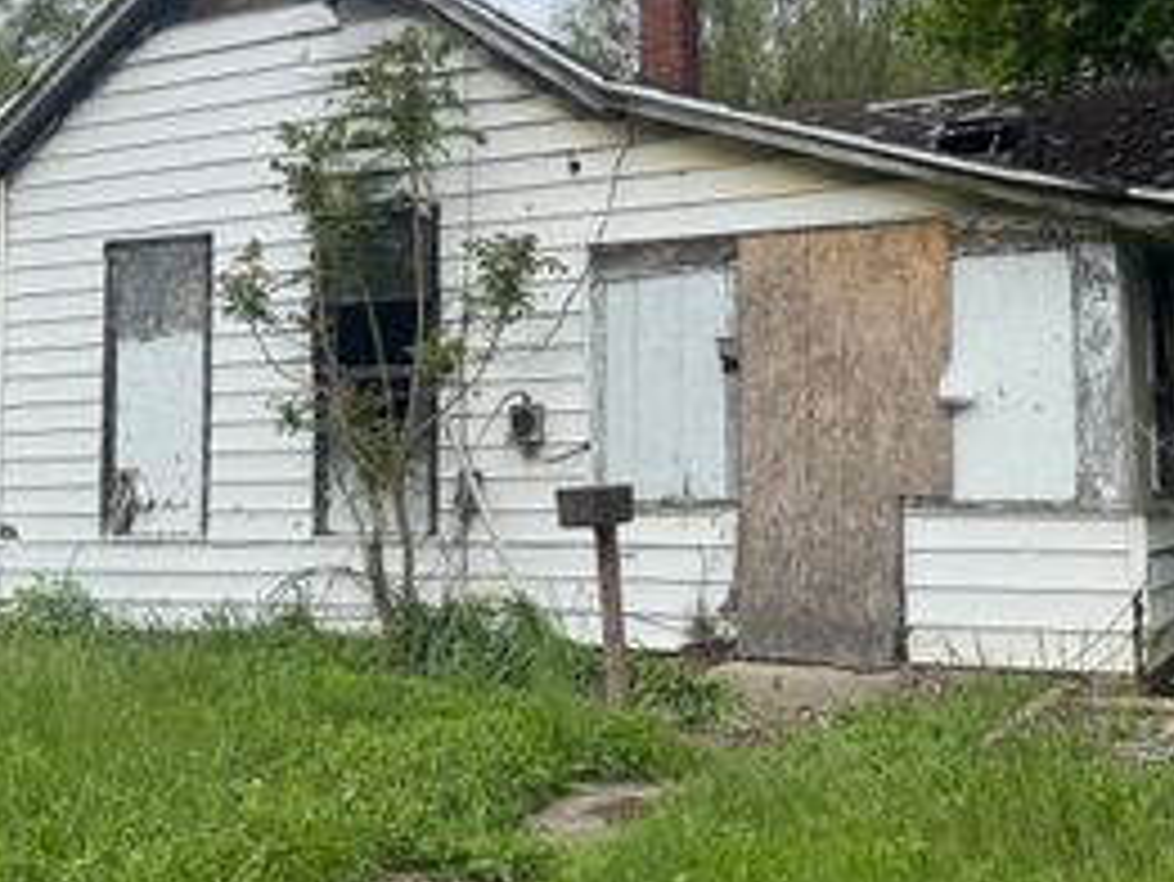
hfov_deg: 41.2
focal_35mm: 46
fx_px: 1561
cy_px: 367
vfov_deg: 31.5
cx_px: 544
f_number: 1.78
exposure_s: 1/2833
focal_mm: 6.76
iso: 80
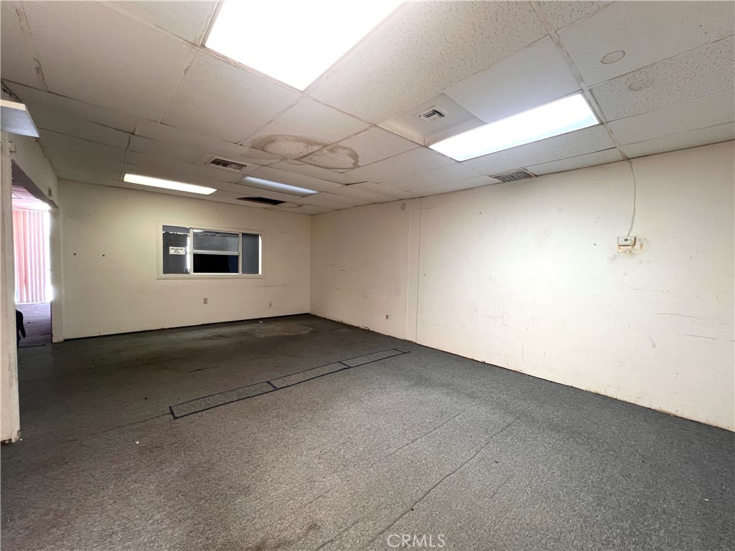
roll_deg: -1.2
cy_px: 276
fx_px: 276
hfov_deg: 106.2
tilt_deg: -2.1
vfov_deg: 89.9
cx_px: 368
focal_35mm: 13
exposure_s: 1/60
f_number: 1.8
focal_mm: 1.57
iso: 160
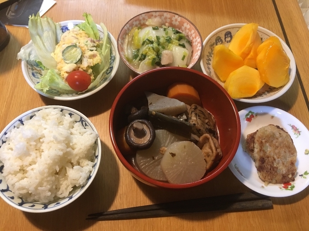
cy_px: 116
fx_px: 259
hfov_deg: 61.7
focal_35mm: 29
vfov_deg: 48.2
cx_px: 154
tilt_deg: -65.8
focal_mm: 4.15
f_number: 2.2
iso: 80
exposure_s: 1/10
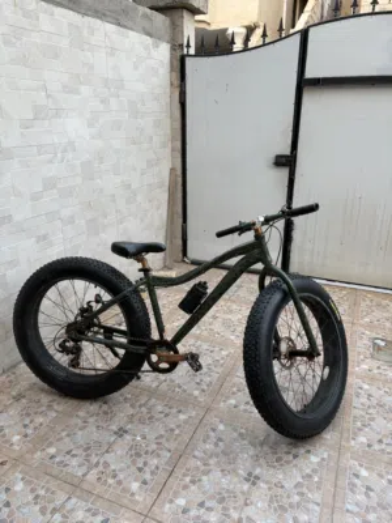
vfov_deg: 67.3
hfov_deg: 53.1
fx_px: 393
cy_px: 262
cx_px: 196
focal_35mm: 26
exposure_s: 1/121
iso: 100
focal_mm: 5.96
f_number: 1.6
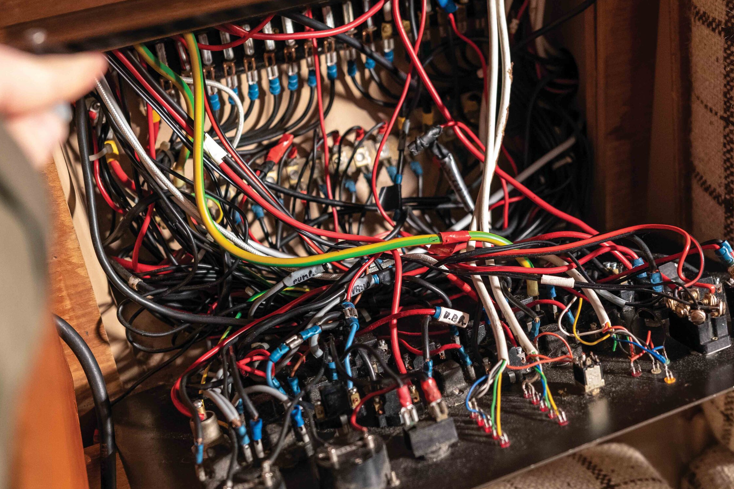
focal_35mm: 55
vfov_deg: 24.6
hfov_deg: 36.2
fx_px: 1121
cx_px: 415
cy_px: 246
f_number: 2.8
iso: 3200
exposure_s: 1/25
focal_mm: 32
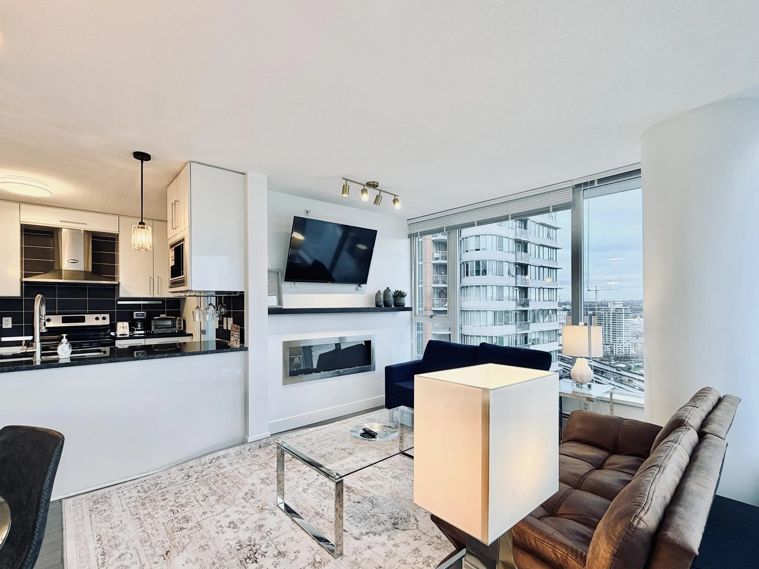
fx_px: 351
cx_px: 344
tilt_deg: -0.4
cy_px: 305
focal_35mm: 16
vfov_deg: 78.0
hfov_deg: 94.2
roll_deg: +0.3
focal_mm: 2.22
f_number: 2.2
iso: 100
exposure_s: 1/120
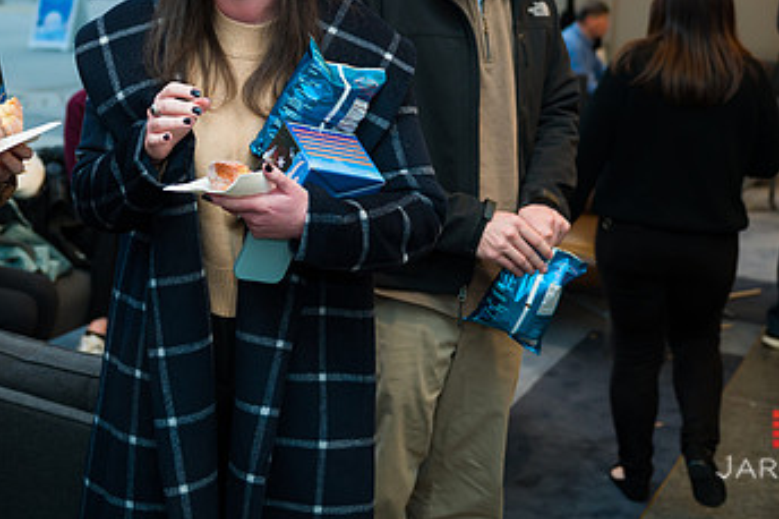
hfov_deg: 33.7
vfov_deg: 22.6
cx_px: 276
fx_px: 1276
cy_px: 91
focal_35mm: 59
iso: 400
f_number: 3.2
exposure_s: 1/200
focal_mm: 35
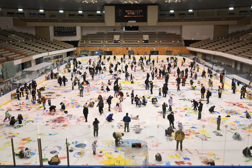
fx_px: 245
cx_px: 126
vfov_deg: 37.9
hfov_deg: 54.4
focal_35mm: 35
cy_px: 84
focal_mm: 35
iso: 5000
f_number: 6.3
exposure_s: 1/250
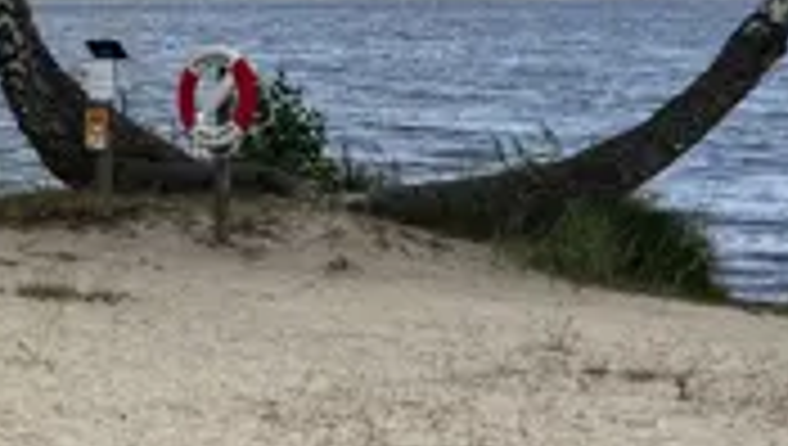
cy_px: 329
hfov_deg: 20.1
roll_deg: -1.4
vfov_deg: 12.5
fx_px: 2030
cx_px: -248
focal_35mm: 97
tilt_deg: -10.1
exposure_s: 1/1106
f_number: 1.6
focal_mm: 5.1
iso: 50
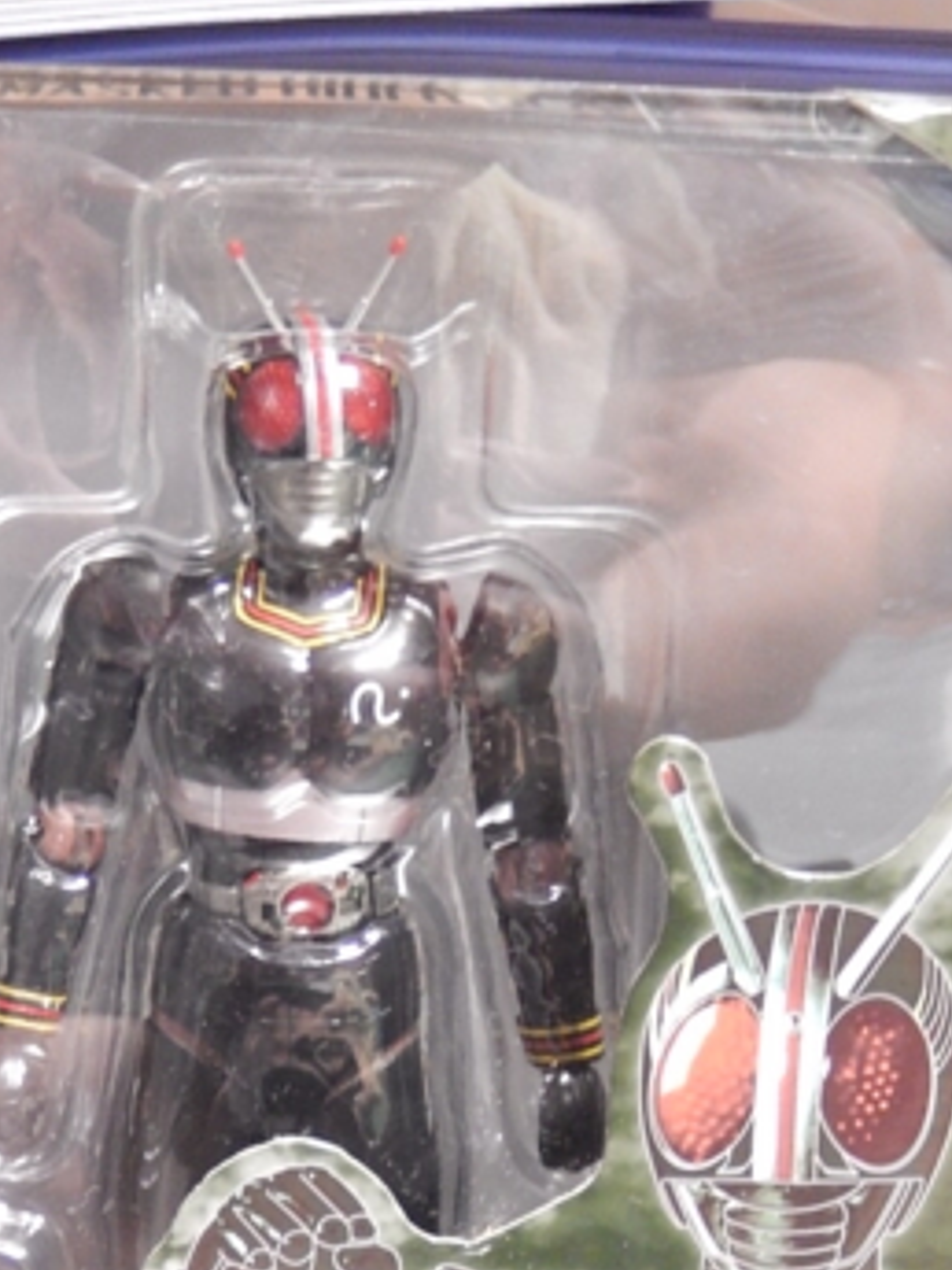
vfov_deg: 21.7
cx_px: 306
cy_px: 1045
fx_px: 3264
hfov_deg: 16.6
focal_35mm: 89
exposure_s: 1/4
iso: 800
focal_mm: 9.2
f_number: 4.5
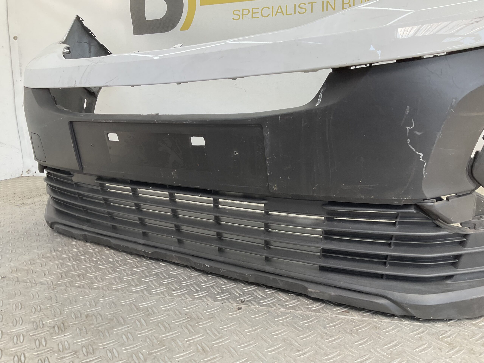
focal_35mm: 29
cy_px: 182
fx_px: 405
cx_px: 242
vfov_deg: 48.2
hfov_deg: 61.7
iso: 16
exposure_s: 1/101
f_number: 1.8
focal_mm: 3
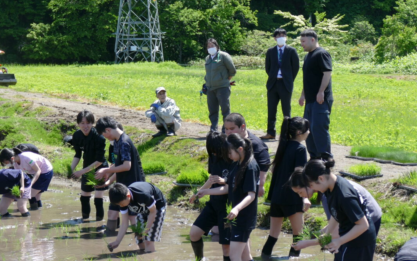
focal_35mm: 119
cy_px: 218
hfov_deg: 17.5
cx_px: 139
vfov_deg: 11.0
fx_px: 1352
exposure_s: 1/640
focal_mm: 24.99
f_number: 3.6
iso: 125
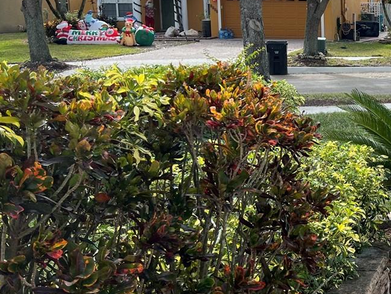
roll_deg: -0.5
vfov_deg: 22.9
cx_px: 429
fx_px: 723
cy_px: 131
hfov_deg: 27.7
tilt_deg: -10.3
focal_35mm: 64
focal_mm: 5.7
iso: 50
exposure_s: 1/1112
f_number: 1.5
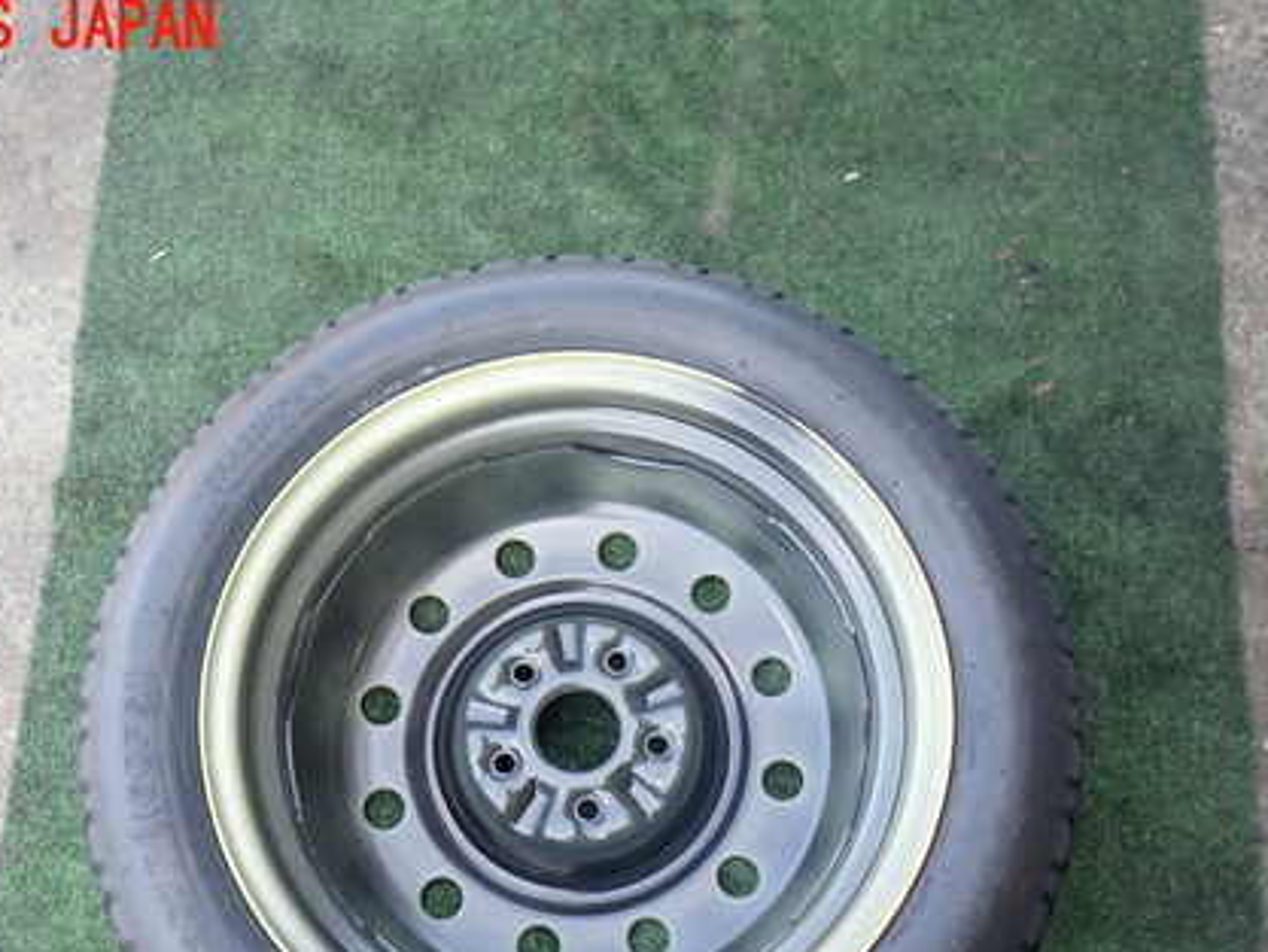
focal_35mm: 36
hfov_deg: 51.3
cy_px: 675
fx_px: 1319
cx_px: 575
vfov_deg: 38.9
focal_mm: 4.5
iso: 100
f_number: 2
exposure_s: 1/160
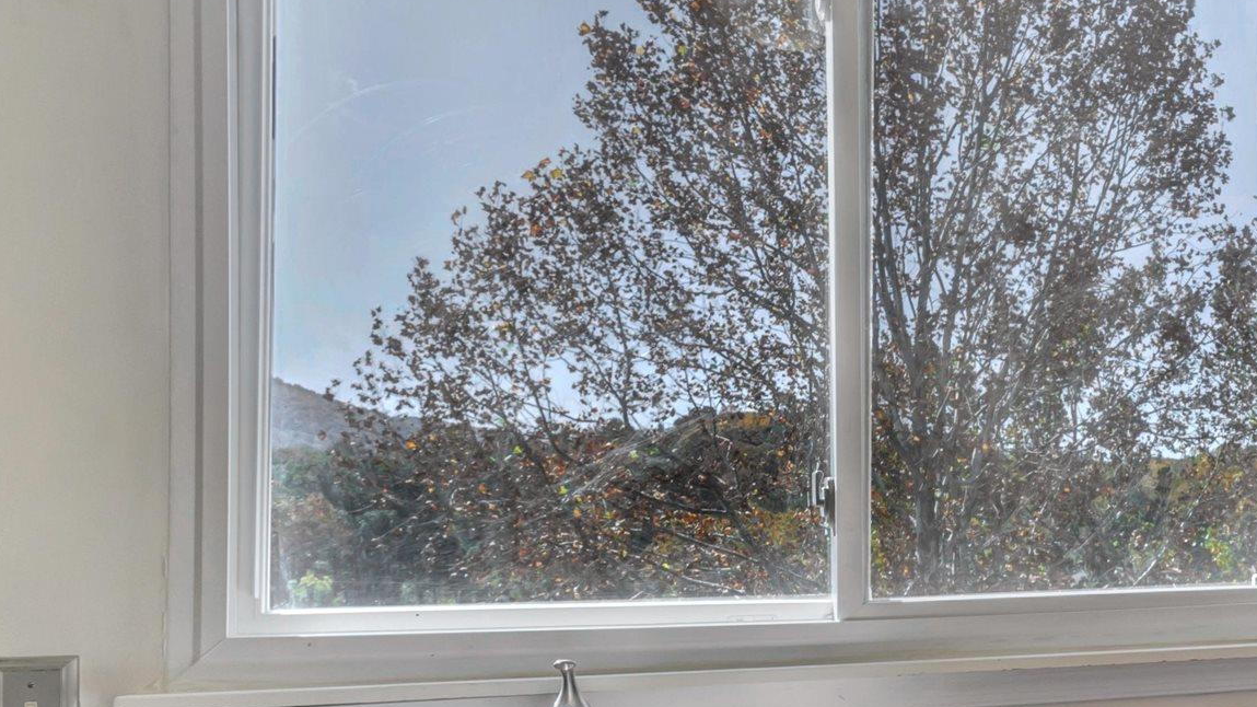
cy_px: 527
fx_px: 1400
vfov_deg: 27.9
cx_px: 1412
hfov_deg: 38.9
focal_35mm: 42
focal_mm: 10
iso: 200
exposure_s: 1/20
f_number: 8
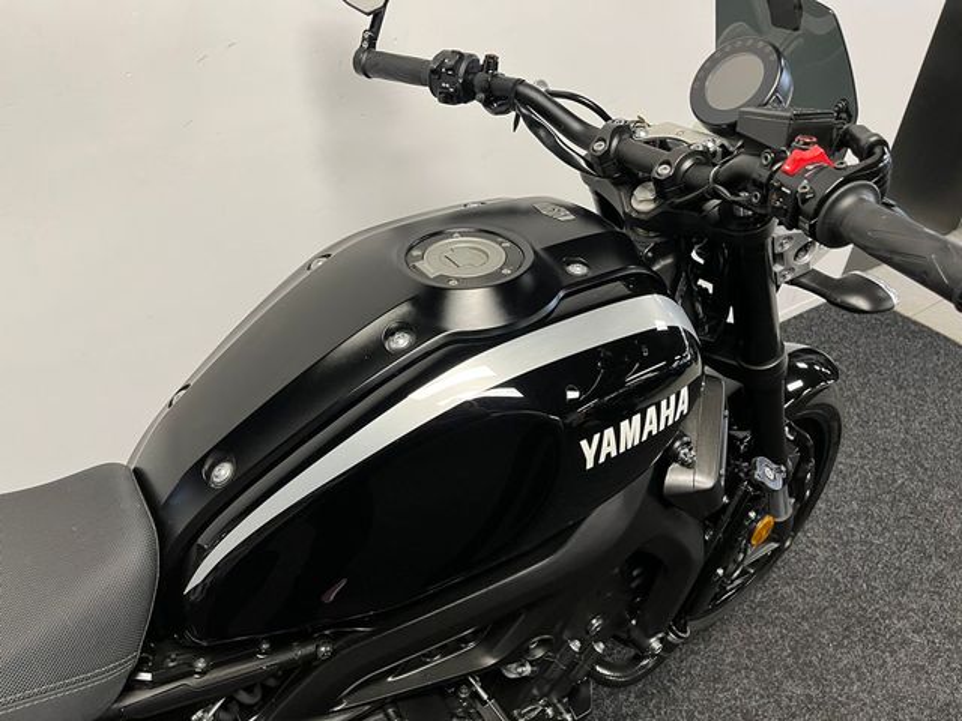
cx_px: 481
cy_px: 360
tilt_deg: -35.5
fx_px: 723
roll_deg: -0.4
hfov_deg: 67.3
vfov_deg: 53.1
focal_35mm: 26
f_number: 1.6
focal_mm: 5.1
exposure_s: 1/50
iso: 125
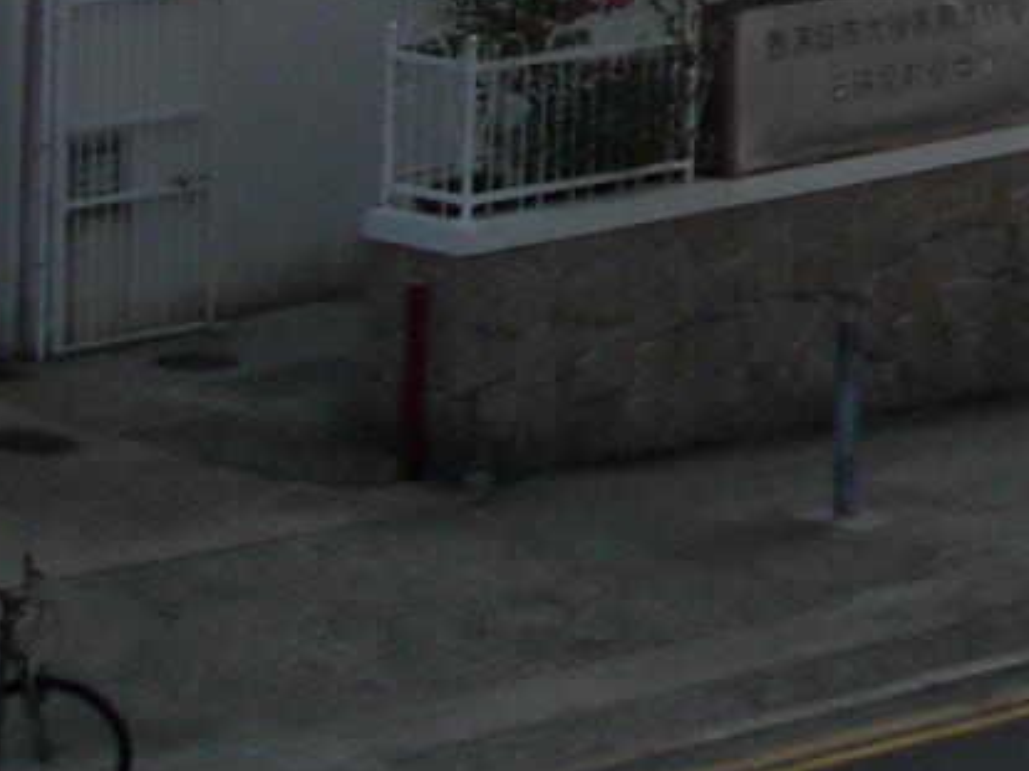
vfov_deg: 7.3
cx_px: 2420
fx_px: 5944
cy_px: -511
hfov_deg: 9.0
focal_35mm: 200
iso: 50
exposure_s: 1/500
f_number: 2.8
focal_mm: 6.3
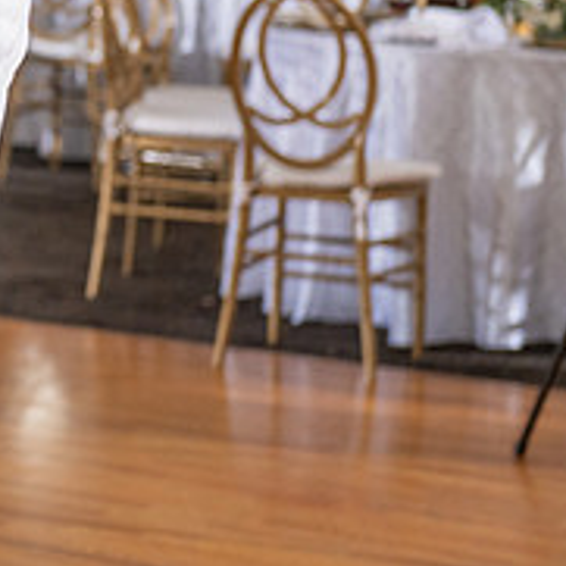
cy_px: 8
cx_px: -331
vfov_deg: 10.3
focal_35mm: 169
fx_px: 3126
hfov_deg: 10.0
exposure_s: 1/160
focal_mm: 62
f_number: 4
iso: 800
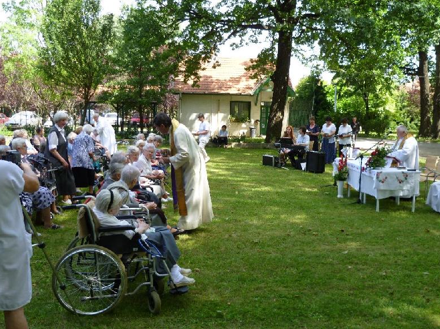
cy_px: 162
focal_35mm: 38
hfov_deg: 49.0
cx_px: 221
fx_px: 483
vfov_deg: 37.7
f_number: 3.1
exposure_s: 1/125
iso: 80
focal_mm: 6.6
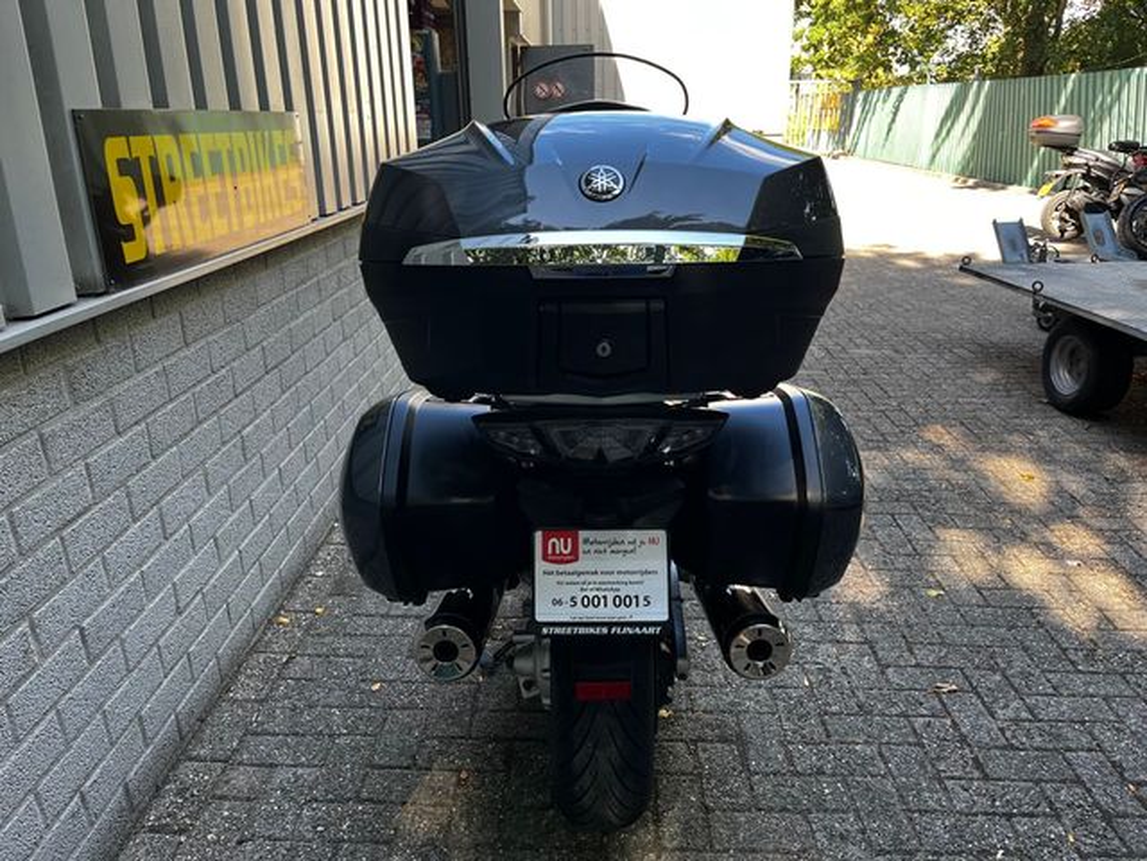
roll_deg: +0.2
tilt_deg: -20.4
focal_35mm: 26
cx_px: 574
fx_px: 862
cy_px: 430
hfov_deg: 67.3
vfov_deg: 53.1
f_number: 1.6
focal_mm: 5.1
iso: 40
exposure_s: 1/122
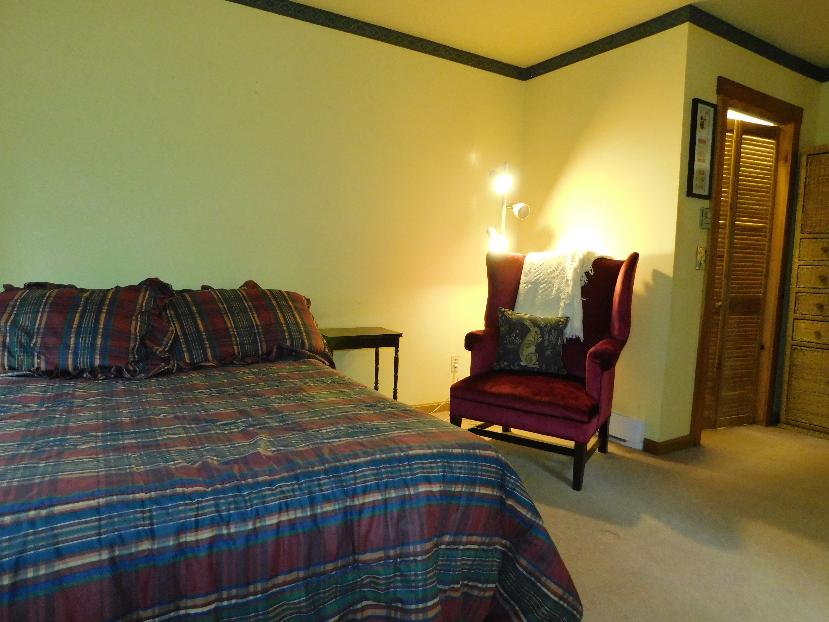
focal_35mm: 23
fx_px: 551
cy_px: 311
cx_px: 414
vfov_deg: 58.9
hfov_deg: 73.9
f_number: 3
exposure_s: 1/30
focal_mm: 4
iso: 800
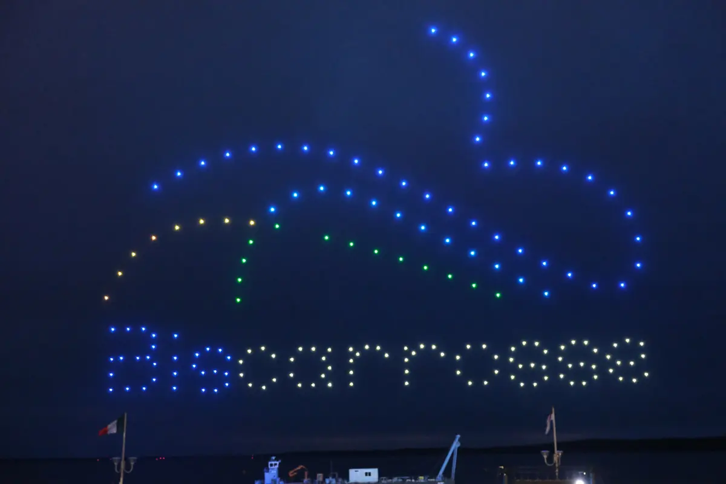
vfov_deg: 33.4
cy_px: 242
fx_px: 807
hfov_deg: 48.5
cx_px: 363
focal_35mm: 40
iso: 12800
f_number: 3.2
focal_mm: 26.5
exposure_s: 1/7.5
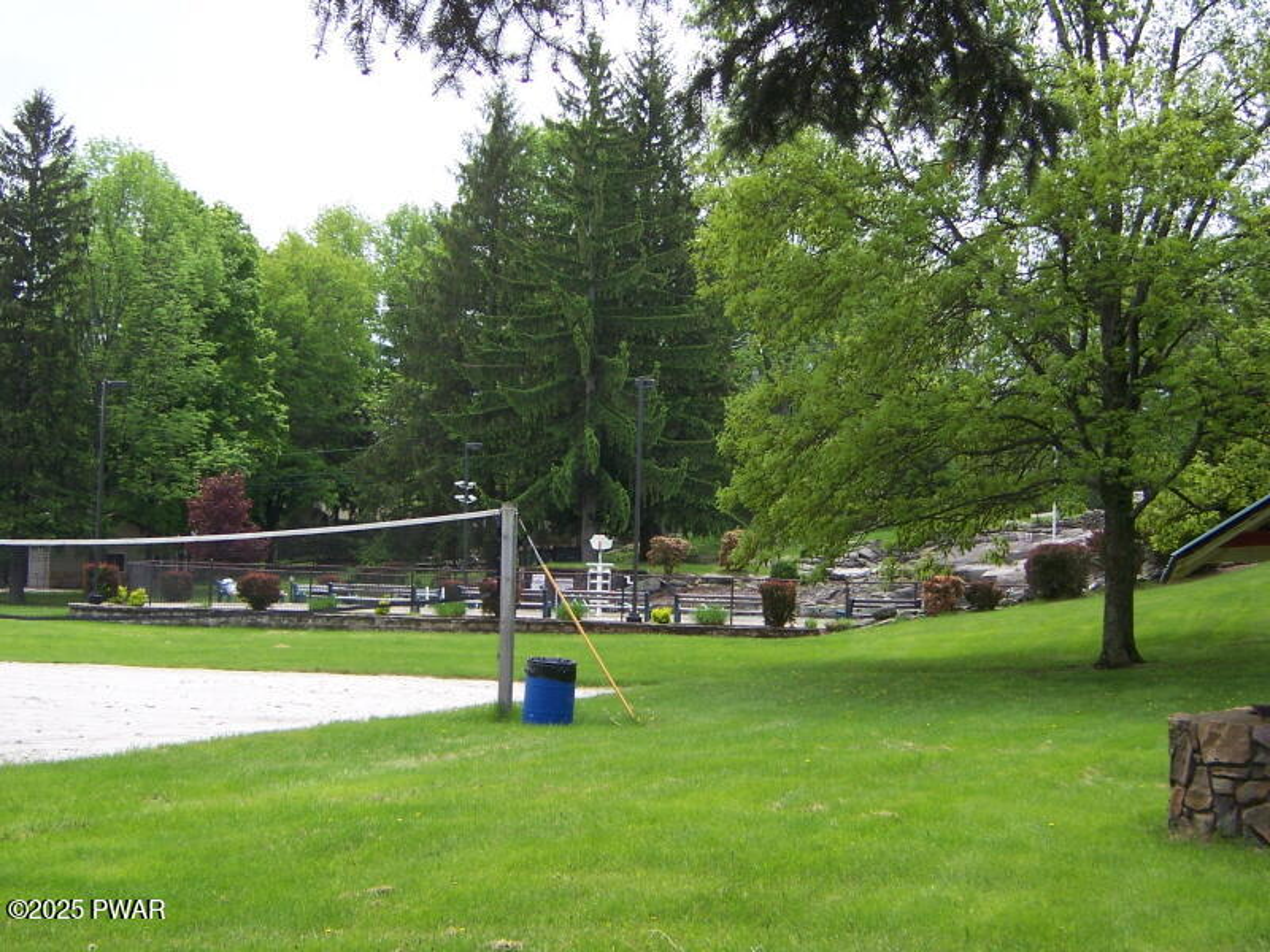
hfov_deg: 35.5
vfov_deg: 27.0
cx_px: 635
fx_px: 1981
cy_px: 476
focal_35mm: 54
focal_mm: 9
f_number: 3.6
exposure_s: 1/350
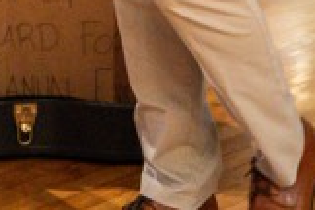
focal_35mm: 222
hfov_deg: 9.2
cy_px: -372
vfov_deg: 5.8
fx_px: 1942
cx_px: 21
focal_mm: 40
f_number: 2.2
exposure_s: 1/250
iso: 8000
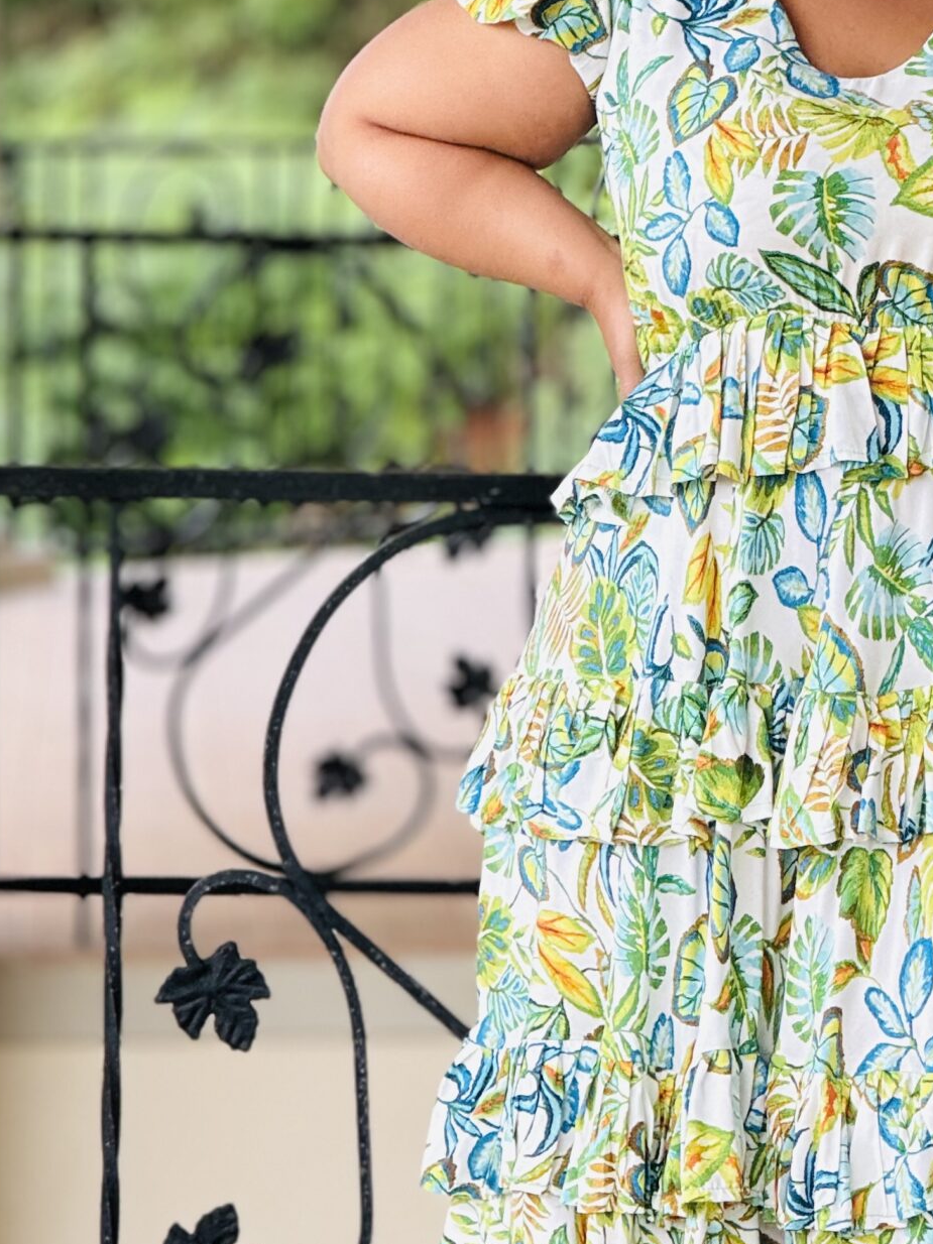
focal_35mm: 249
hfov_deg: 6.0
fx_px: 8951
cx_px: 927
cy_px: 678
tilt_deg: -4.4
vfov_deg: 8.0
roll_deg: -1.0
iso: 64
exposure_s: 1/99
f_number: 2.8
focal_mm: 15.66
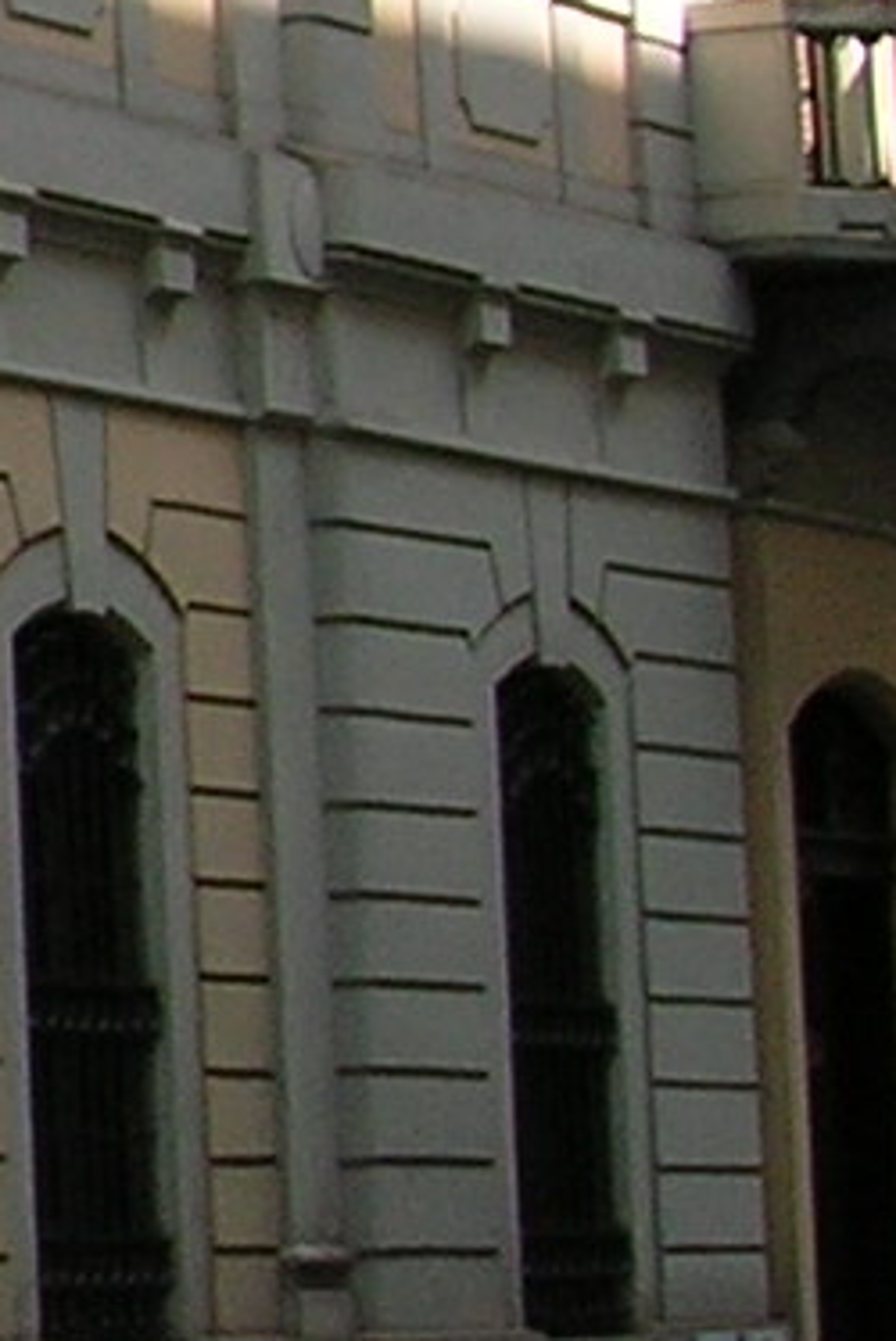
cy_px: 39
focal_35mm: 216
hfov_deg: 5.6
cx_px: -2505
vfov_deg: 9.5
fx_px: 8048
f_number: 4.9
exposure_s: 1/210
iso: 50
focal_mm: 5.7
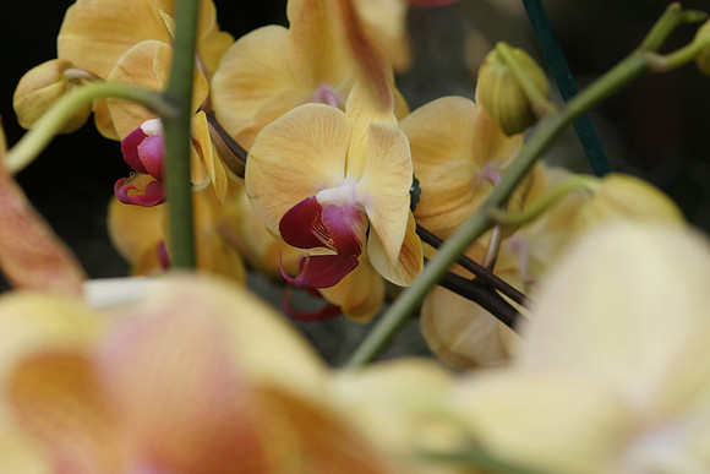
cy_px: 237
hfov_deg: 13.7
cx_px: 355
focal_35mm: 150
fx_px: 2959
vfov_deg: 9.2
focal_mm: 100
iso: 200
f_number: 5.6
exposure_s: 1/80
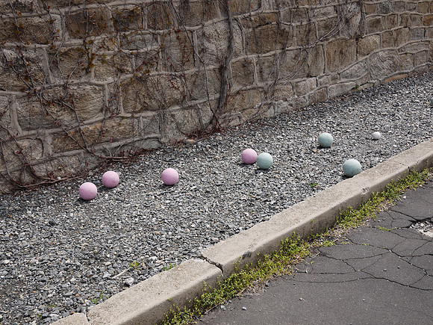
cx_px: 216
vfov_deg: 36.0
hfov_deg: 46.8
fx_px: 500
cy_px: 162
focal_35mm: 40
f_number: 10
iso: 100
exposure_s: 1/125
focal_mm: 20
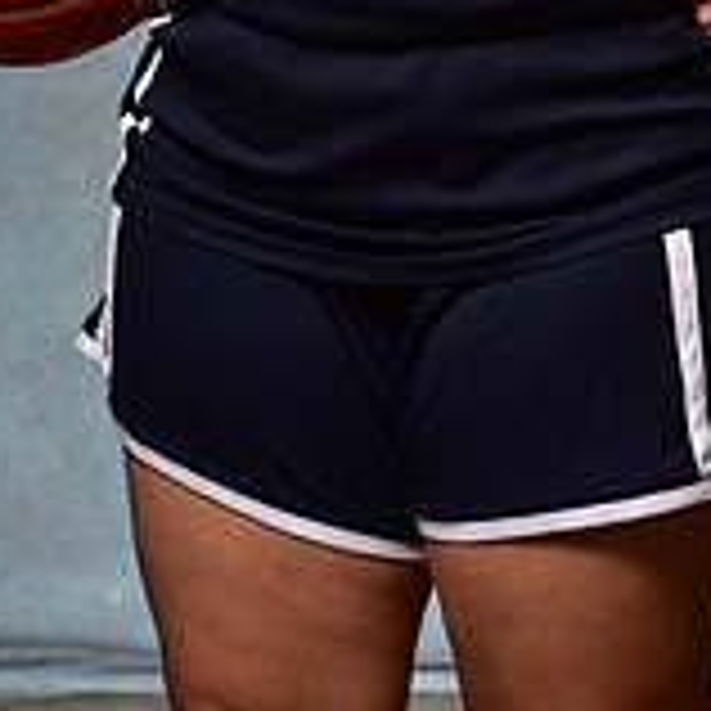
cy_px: -567
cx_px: 340
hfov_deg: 8.0
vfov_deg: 7.7
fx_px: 5089
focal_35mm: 219
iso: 100
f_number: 5
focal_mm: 70
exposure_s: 1/200
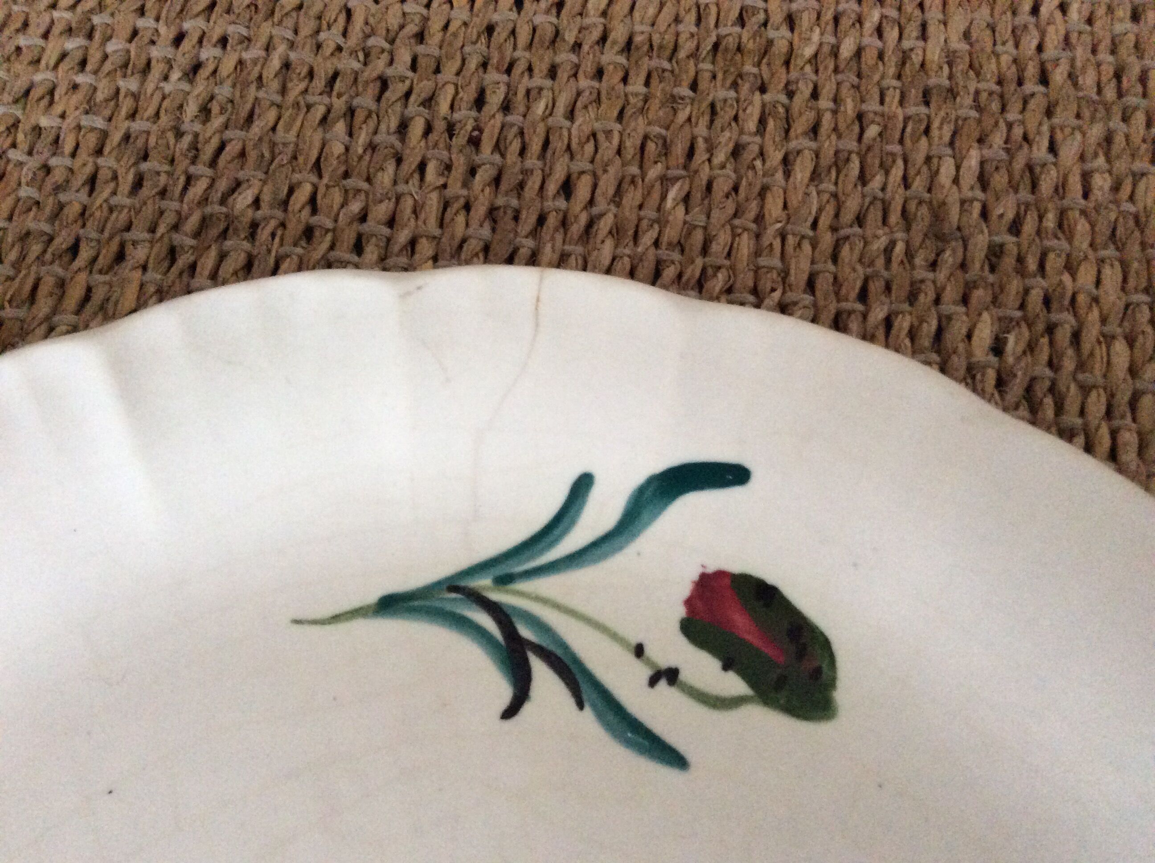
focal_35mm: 32
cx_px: 578
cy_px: 432
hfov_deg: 56.9
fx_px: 1066
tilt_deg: -68.2
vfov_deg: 44.1
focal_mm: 3.3
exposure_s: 1/17
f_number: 2.4
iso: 320
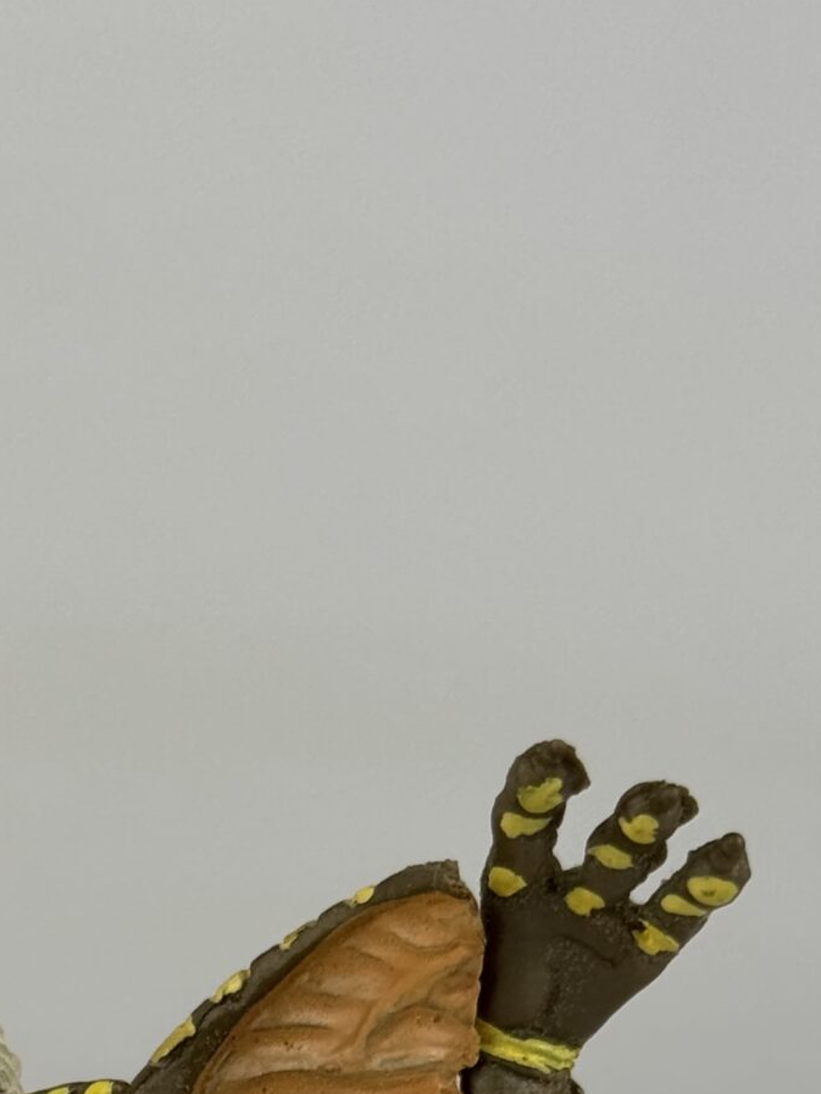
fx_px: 4331
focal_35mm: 137
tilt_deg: -18.3
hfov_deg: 10.7
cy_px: 1462
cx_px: 26
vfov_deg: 13.8
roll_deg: -0.3
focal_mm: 6.76
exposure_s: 1/747
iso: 64
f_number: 1.78
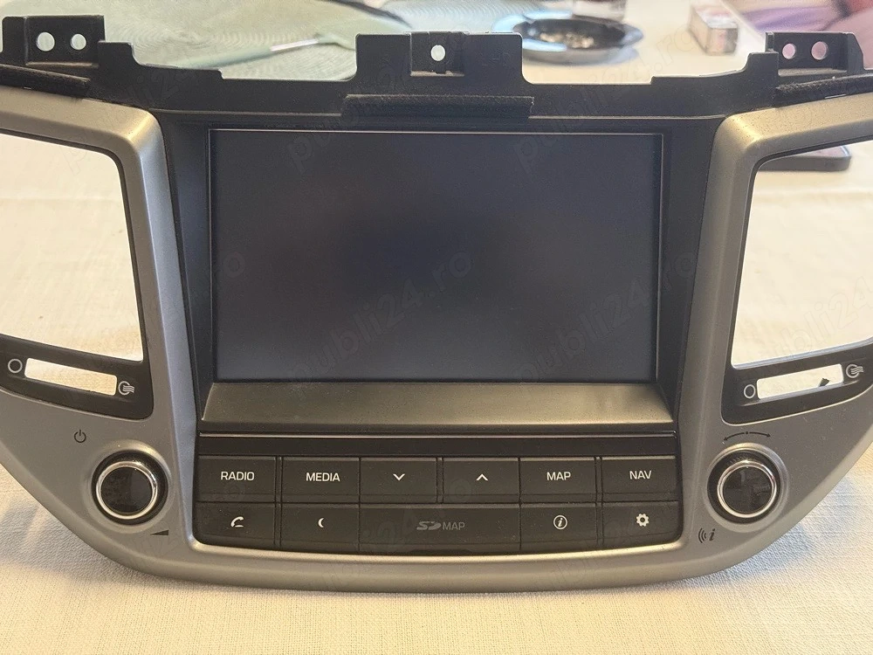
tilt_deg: -24.9
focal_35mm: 48
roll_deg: -1.2
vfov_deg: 30.3
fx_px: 1211
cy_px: 328
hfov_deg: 39.7
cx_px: 436
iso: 320
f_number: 1.78
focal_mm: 6.76
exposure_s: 1/40
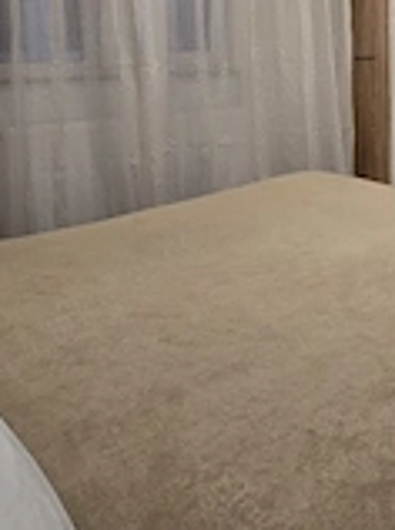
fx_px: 503
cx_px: 425
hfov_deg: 36.8
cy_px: 81
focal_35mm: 33
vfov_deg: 50.8
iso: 160
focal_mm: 2.2
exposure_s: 1/60.2
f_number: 2.2
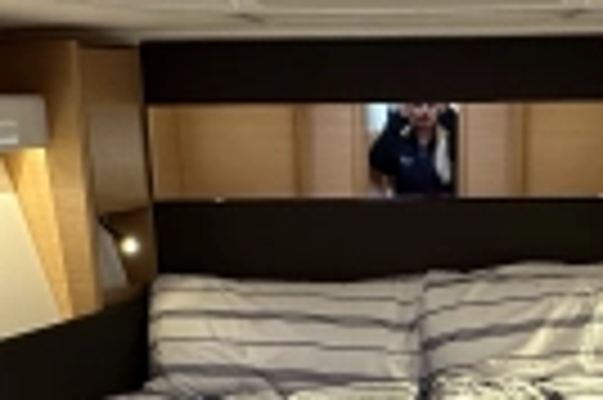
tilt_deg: -17.6
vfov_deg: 21.6
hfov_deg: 33.2
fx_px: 1004
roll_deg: -0.1
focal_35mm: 60
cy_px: 420
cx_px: 396
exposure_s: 1/73
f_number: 2.2
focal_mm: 2.22
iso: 320
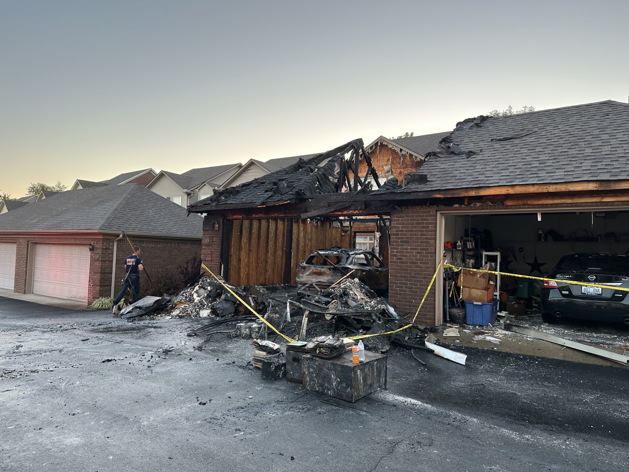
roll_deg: -2.4
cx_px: 314
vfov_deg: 56.8
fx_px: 436
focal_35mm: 24
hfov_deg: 71.6
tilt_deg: +2.2
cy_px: 236
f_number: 1.78
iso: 64
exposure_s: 1/137
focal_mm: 6.86
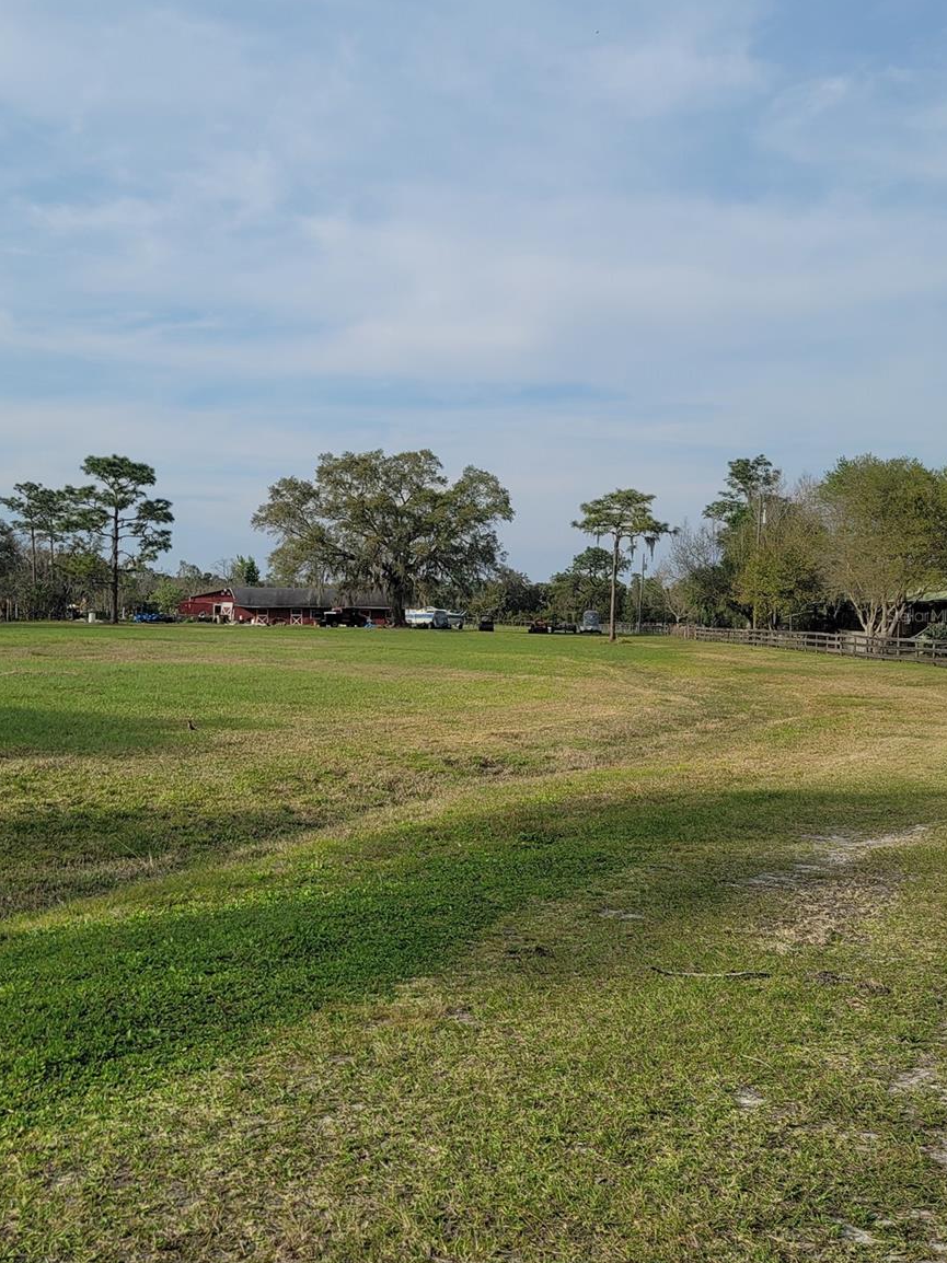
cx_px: 471
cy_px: 615
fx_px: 949
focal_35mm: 26
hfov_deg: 53.0
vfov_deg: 67.3
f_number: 1.8
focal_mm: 7
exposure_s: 1/1036
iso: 20
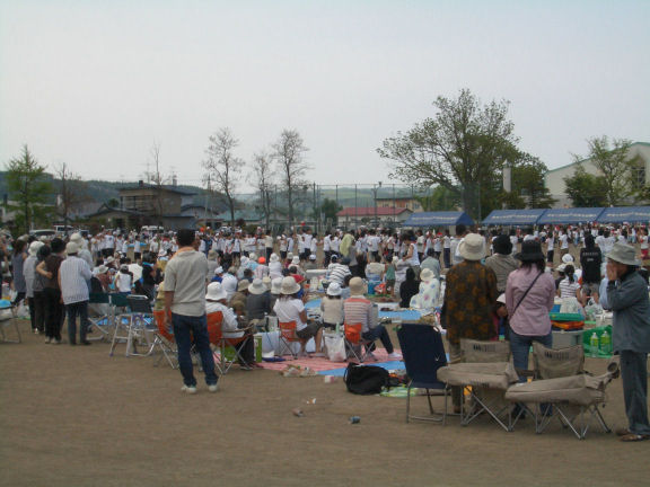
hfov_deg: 31.2
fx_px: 1164
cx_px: 325
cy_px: 244
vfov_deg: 23.7
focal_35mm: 62
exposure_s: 1/640
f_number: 5.6
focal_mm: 10.2
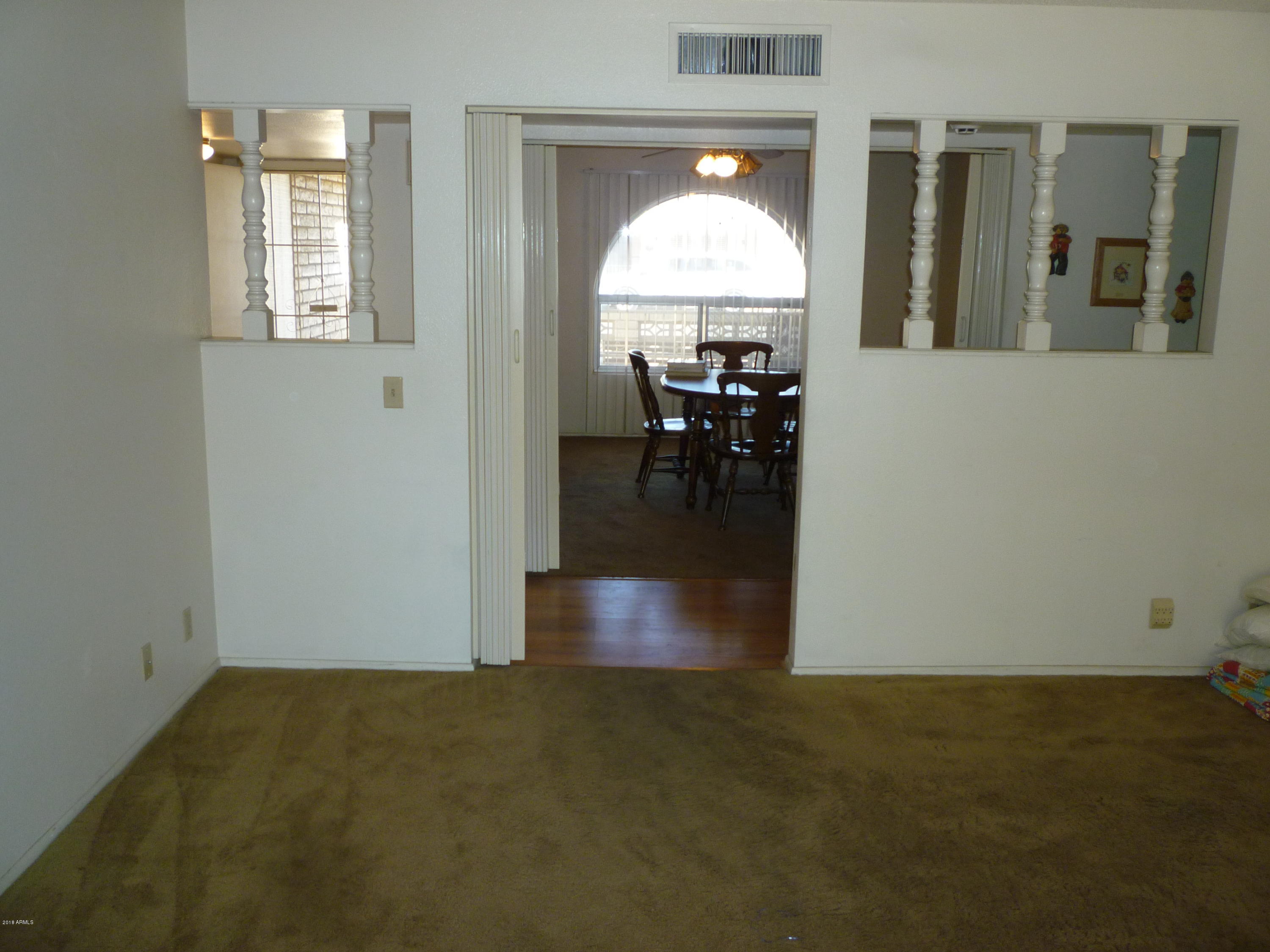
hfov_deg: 61.7
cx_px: 635
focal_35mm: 29
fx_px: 1064
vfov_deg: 48.2
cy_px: 476
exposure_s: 1/30
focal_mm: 5.2
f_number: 3.3
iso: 160
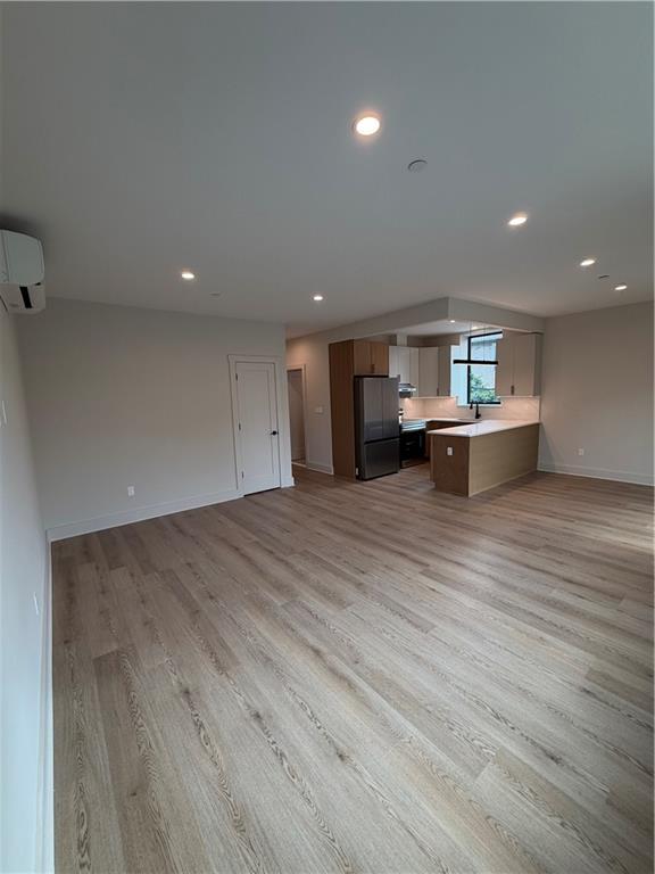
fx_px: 353
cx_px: 328
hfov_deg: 85.7
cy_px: 437
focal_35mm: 14
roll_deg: +2.0
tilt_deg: -8.0
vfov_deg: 102.1
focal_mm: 2.22
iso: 100
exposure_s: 1/120
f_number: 2.2
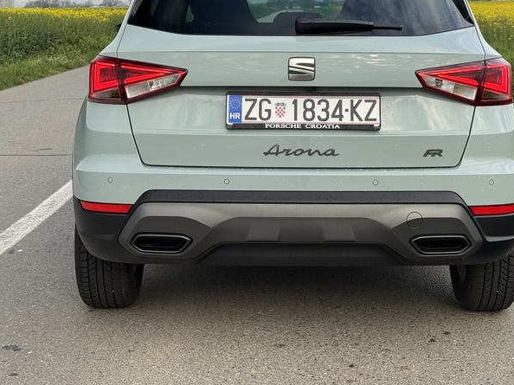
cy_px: 103
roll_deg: +0.1
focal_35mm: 76
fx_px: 1128
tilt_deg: -5.9
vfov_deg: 19.3
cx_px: 294
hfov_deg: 25.6
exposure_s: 1/774
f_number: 1.78
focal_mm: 6.76
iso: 64
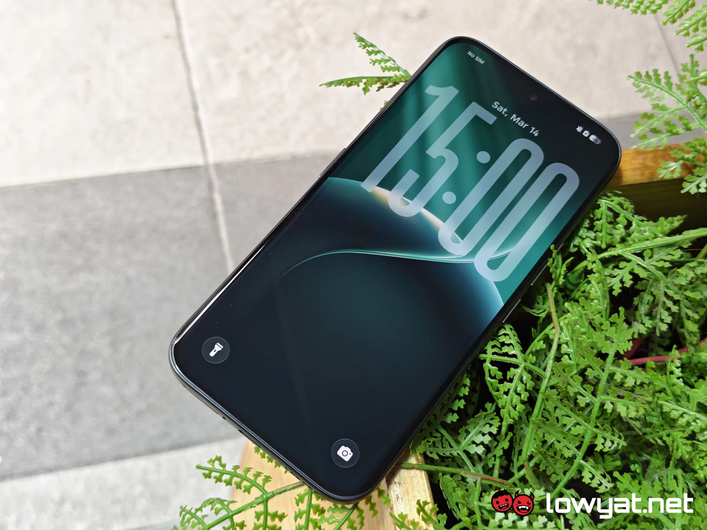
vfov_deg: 31.5
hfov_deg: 41.2
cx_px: 354
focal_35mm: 46
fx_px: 940
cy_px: 265
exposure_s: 1/190
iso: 50
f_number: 1.6
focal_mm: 5.4
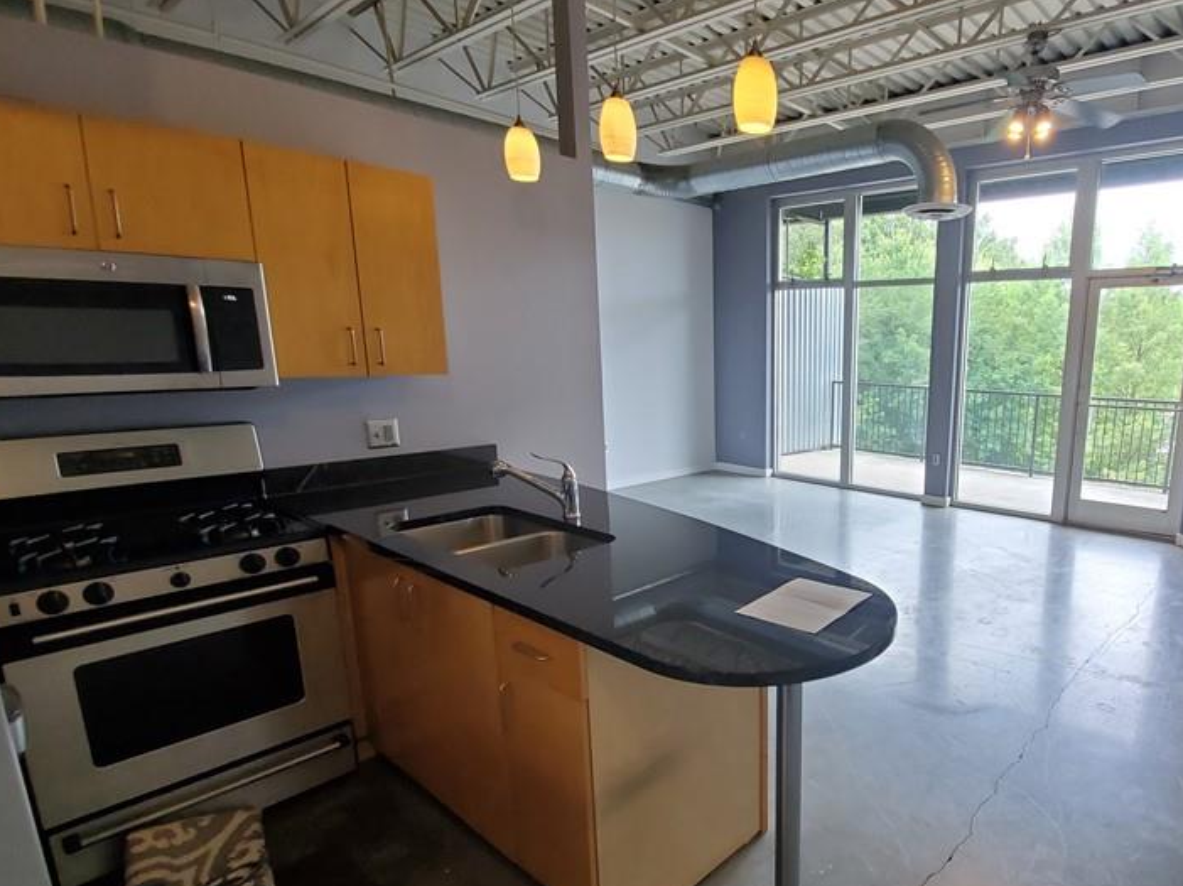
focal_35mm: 19
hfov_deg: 81.8
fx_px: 649
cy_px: 479
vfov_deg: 68.5
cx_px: 791
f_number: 2.2
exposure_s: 1/59
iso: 125
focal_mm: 1.8
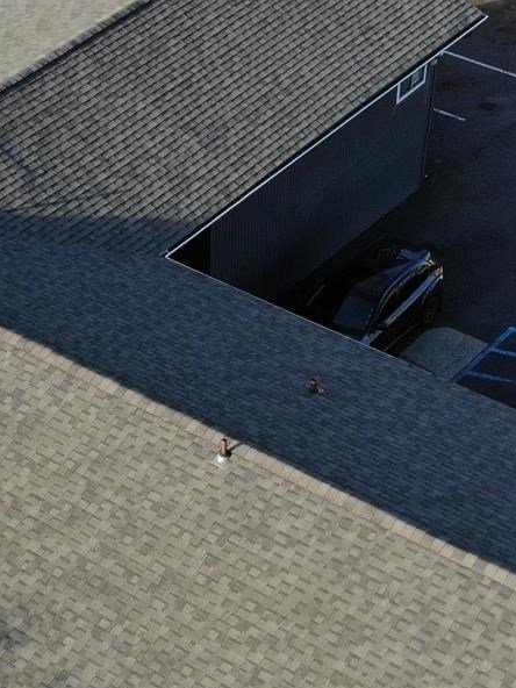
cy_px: 479
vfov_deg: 24.0
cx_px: 156
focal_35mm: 81
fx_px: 1610
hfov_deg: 18.1
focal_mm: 4.5
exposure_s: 1/386
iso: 100
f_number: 2.8
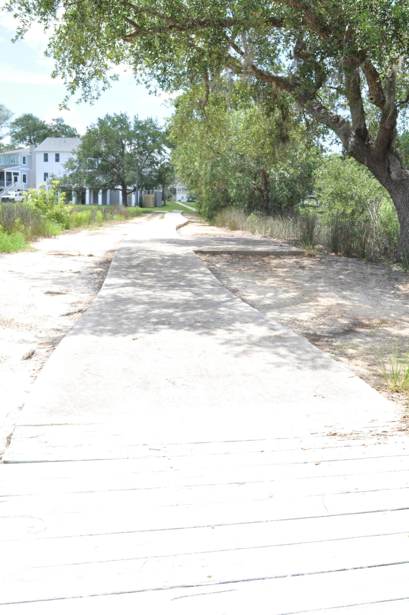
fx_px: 615
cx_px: 204
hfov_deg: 36.8
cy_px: 308
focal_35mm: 36
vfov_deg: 53.2
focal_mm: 24
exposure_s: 1/100
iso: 200
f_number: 11
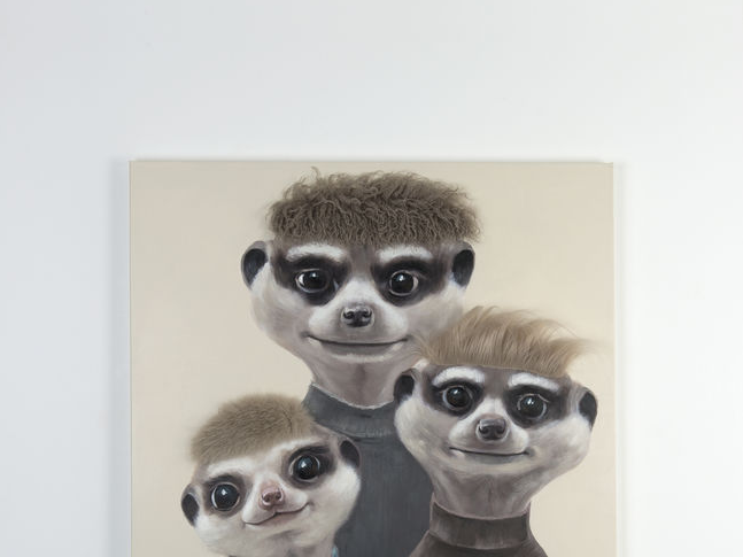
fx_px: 1245
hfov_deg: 33.2
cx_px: 371
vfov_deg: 25.0
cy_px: 391
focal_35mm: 58
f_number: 14
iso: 200
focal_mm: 40
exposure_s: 1/80
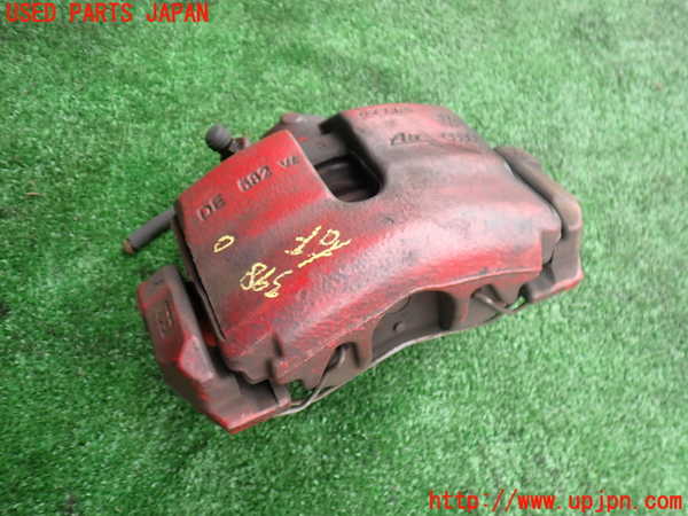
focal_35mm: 30
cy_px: 258
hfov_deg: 60.0
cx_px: 344
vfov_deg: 46.8
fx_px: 596
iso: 100
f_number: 2.3
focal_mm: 5.4
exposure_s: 1/200
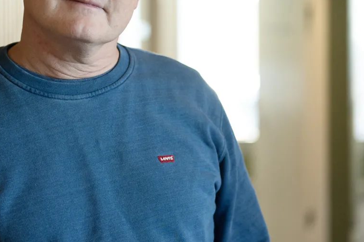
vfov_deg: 10.4
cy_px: 71
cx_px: 90
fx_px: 1324
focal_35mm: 131
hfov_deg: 15.6
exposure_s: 1/500
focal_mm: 50
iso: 1250
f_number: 1.8
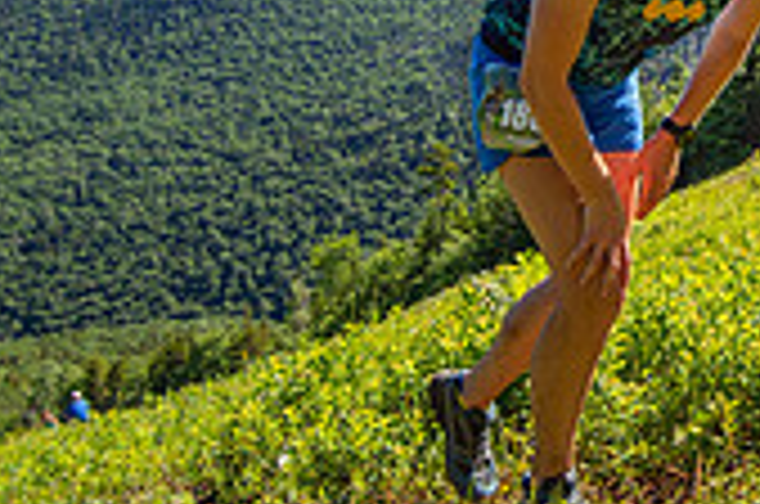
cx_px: 791
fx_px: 1159
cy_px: 32
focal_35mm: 55
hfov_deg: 32.8
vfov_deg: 23.7
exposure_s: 1/500
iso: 100
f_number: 5
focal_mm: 16
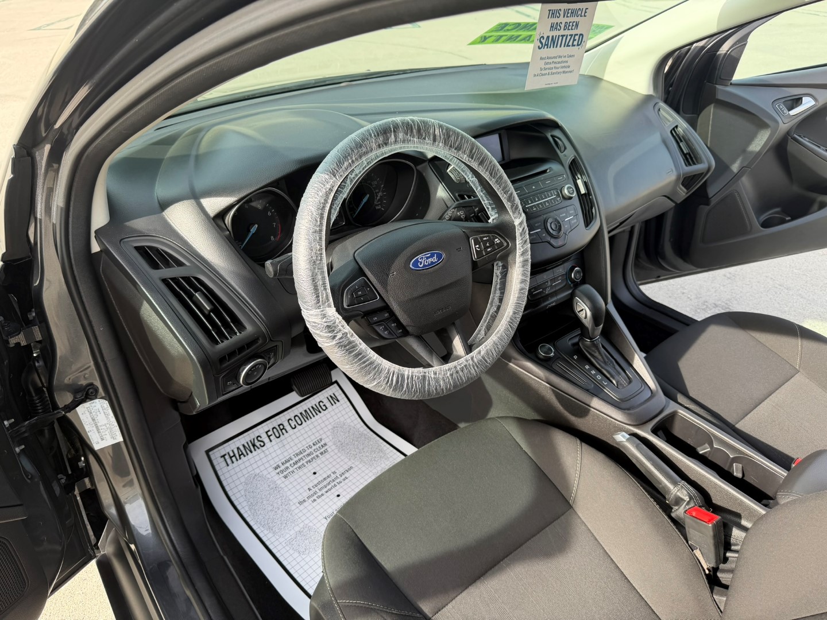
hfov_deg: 71.6
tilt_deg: -34.0
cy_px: 310
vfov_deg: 56.8
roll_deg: -0.7
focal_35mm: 24
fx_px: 573
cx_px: 414
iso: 100
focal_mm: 6.76
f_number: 1.78
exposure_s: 1/617
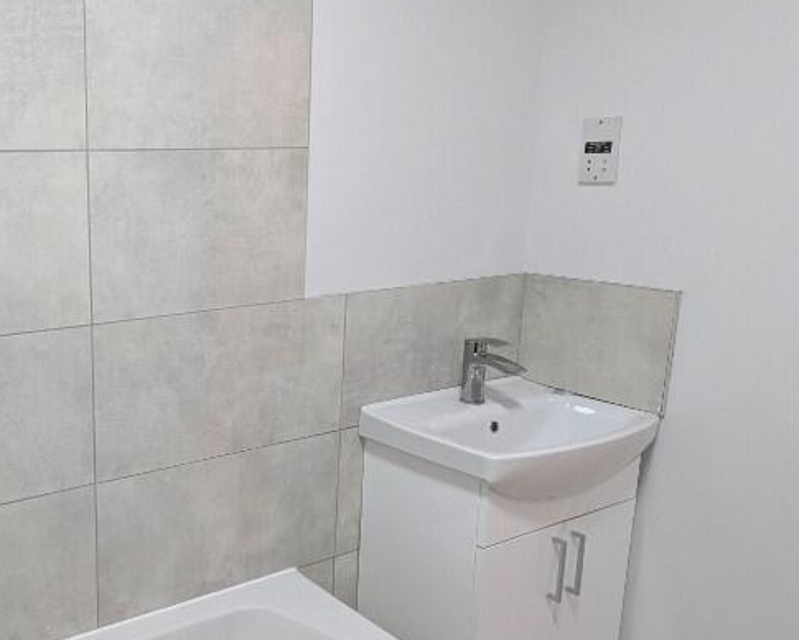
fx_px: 780
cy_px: 329
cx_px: 110
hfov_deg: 49.5
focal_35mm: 33
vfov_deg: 44.5
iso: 111
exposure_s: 1/38.3
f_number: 2.2
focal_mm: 2.35
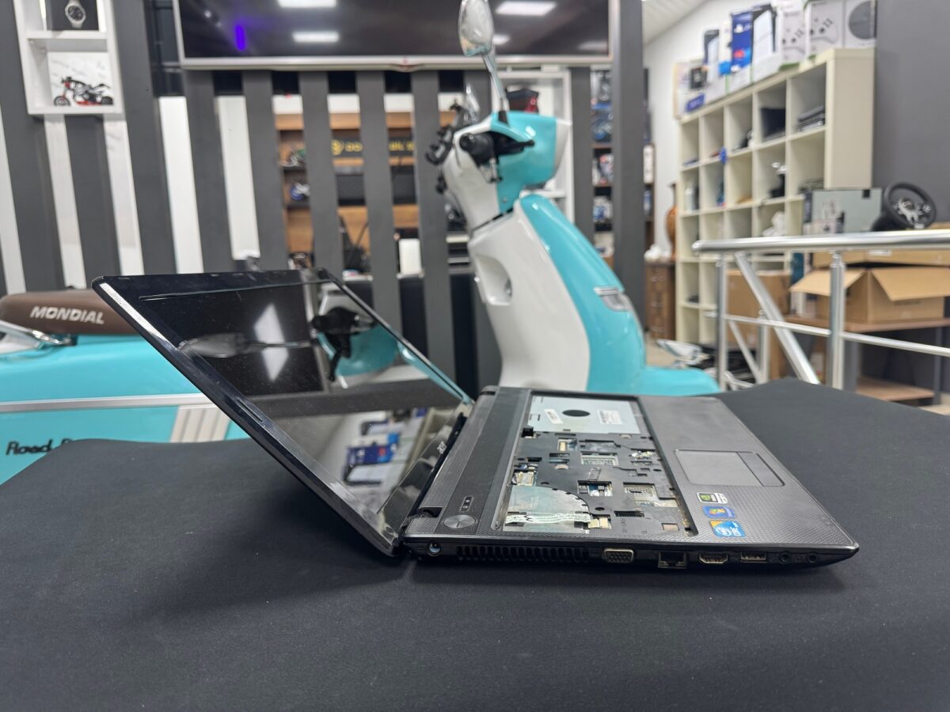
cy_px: 356
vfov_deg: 56.8
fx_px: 659
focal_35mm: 24
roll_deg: +2.3
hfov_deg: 71.6
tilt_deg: -8.2
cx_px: 475
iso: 200
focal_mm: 6.76
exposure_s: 1/50
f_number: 1.78
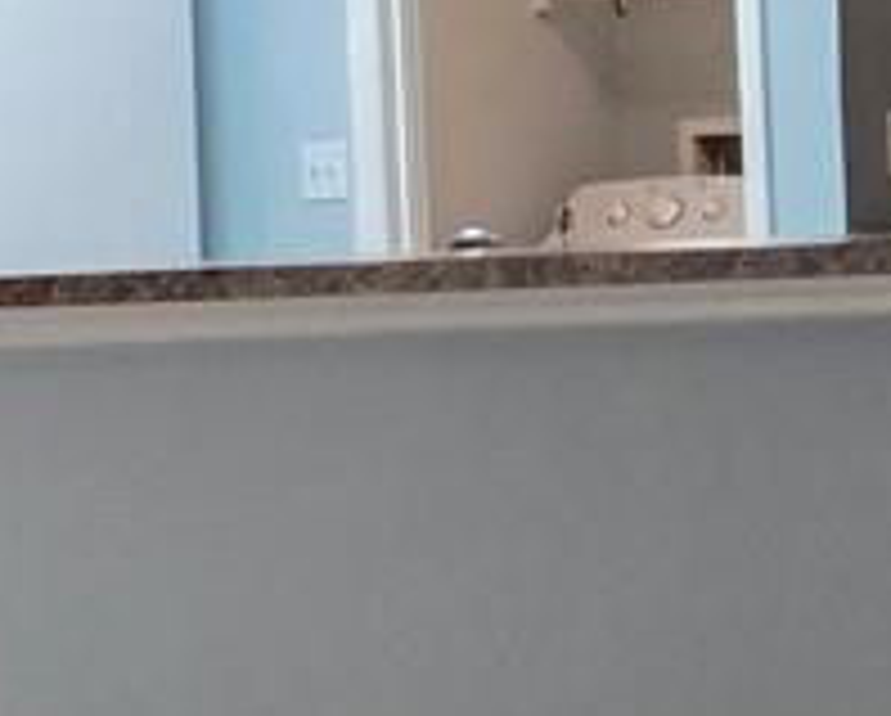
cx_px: -950
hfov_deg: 9.8
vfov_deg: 8.6
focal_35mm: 181
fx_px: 4780
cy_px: 306
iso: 500
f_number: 1.8
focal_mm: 5.4
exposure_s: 1/120
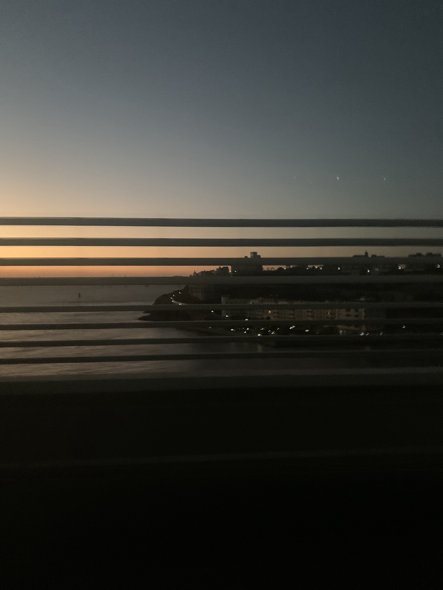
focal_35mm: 26
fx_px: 444
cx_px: 222
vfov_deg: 67.3
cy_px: 295
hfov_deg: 53.1
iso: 640
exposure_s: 1/16
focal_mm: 4.25
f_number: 1.8
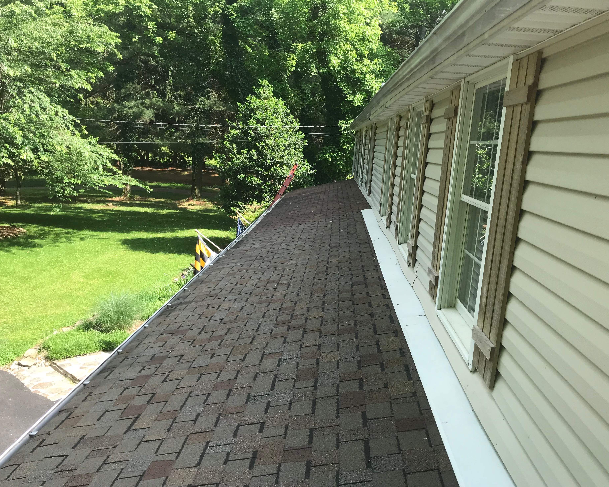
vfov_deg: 48.5
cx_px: 322
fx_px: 541
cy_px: 250
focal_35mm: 30
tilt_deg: -9.9
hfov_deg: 58.7
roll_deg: -3.8
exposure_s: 1/541
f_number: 1.8
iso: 20
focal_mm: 3.99
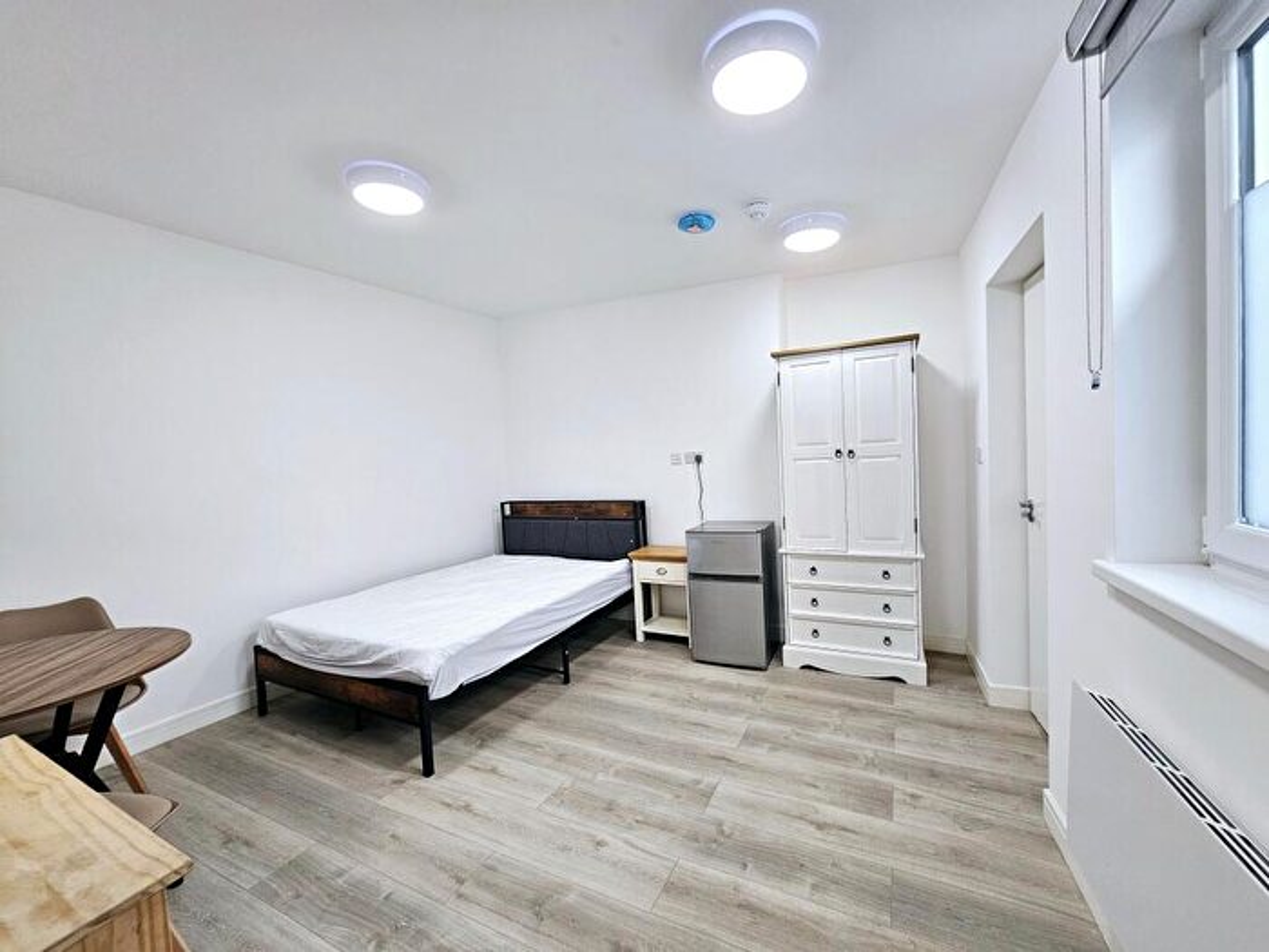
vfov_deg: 89.9
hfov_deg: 106.2
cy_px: 476
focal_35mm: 13
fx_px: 477
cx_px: 634
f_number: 2.2
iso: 64
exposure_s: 1/50
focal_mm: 2.2
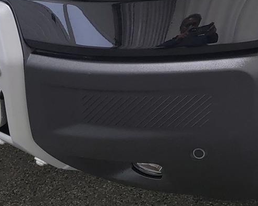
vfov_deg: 14.6
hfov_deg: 19.1
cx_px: 268
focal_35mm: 97
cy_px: -114
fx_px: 741
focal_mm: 6.7
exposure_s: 1/120
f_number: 1.8
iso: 320
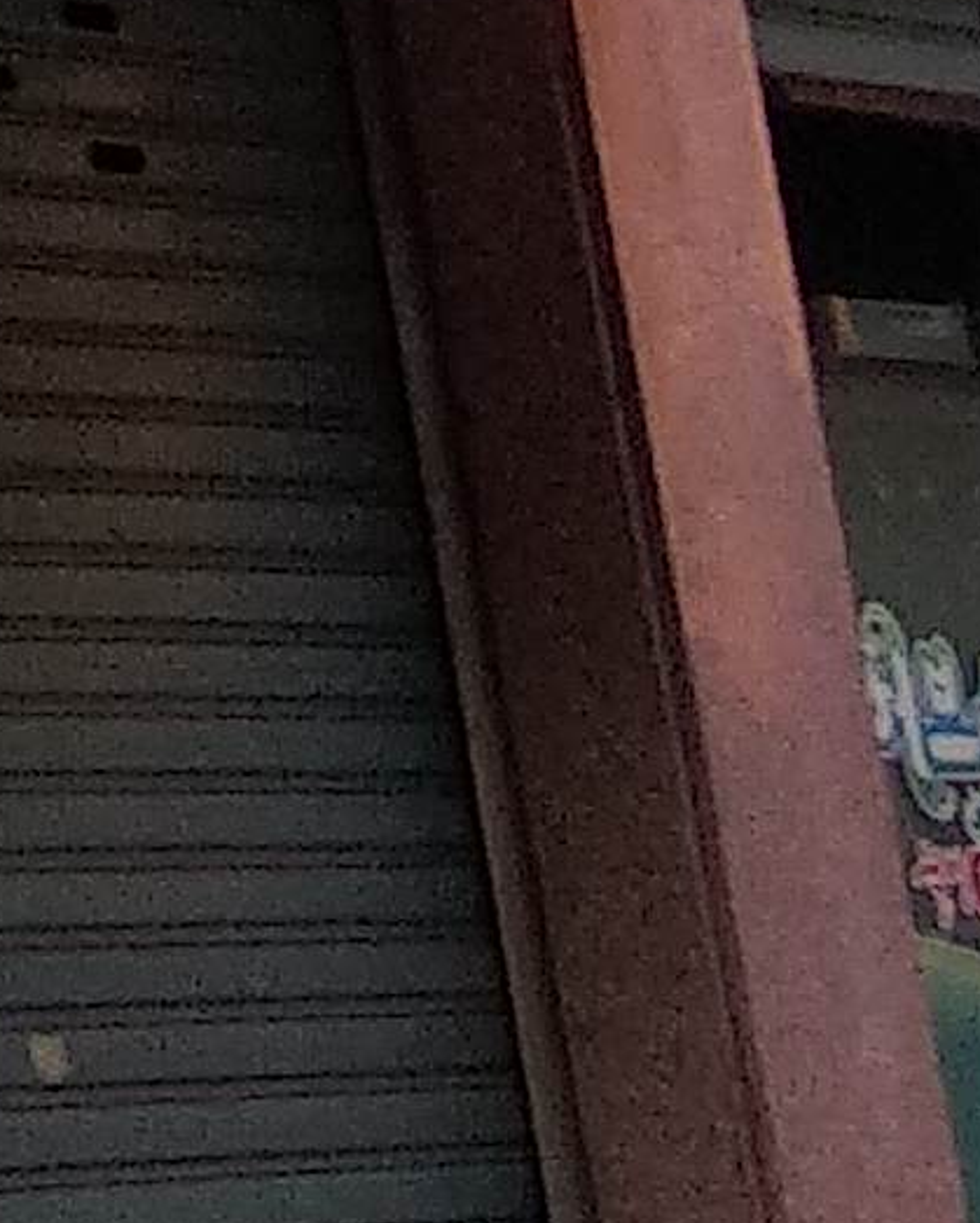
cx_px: -793
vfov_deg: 7.6
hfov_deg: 7.7
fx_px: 7027
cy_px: -3290
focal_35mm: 194
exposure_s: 1/190
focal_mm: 3.81
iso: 100
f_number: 2.2
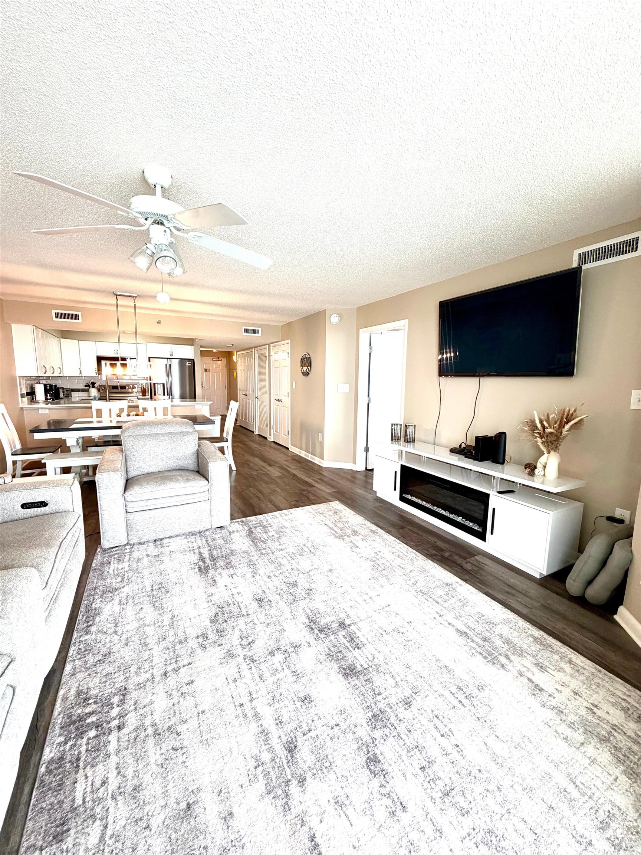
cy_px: 428
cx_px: 320
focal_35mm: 14
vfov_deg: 102.1
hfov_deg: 85.7
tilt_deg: -9.5
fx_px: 346
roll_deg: -1.5
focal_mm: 2.22
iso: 125
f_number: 2.2
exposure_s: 1/120
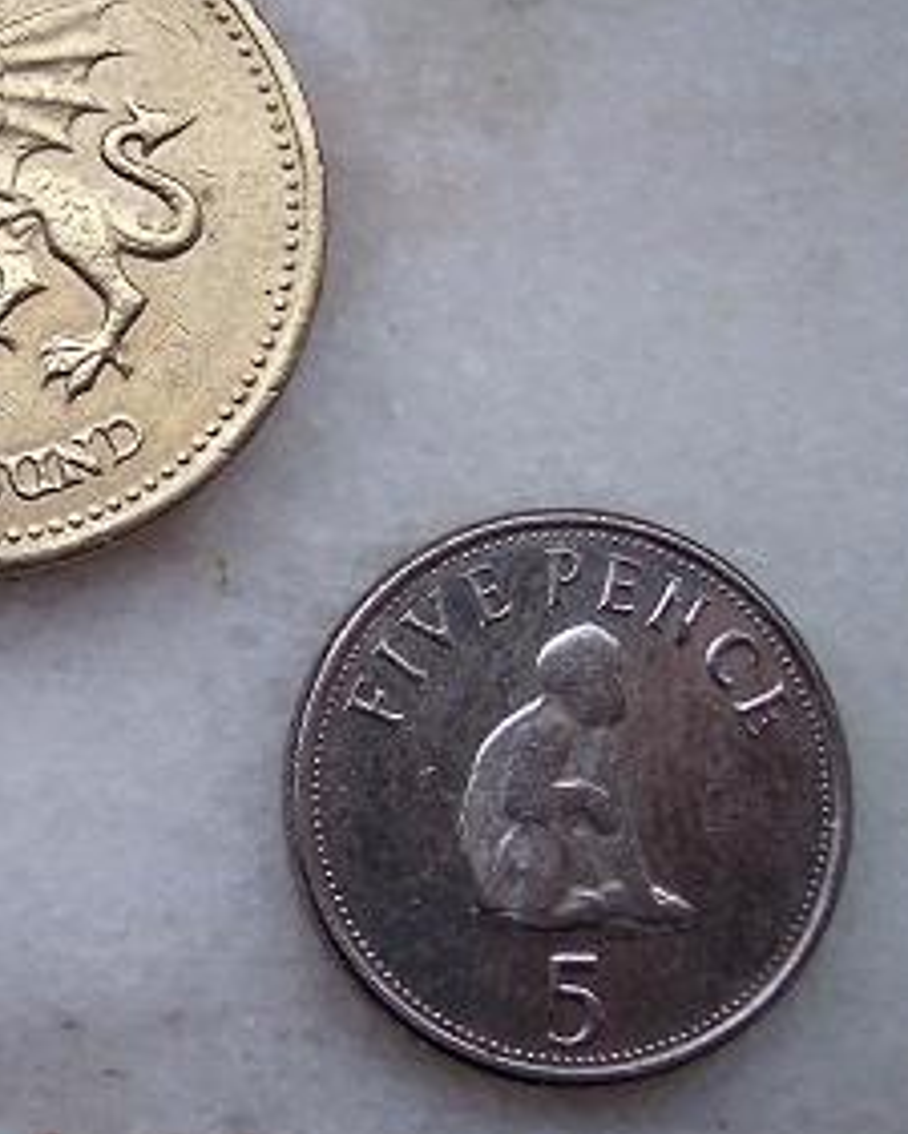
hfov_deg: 17.7
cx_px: 6
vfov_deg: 22.4
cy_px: 426
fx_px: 2854
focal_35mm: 85
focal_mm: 8
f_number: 2.8
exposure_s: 1/350
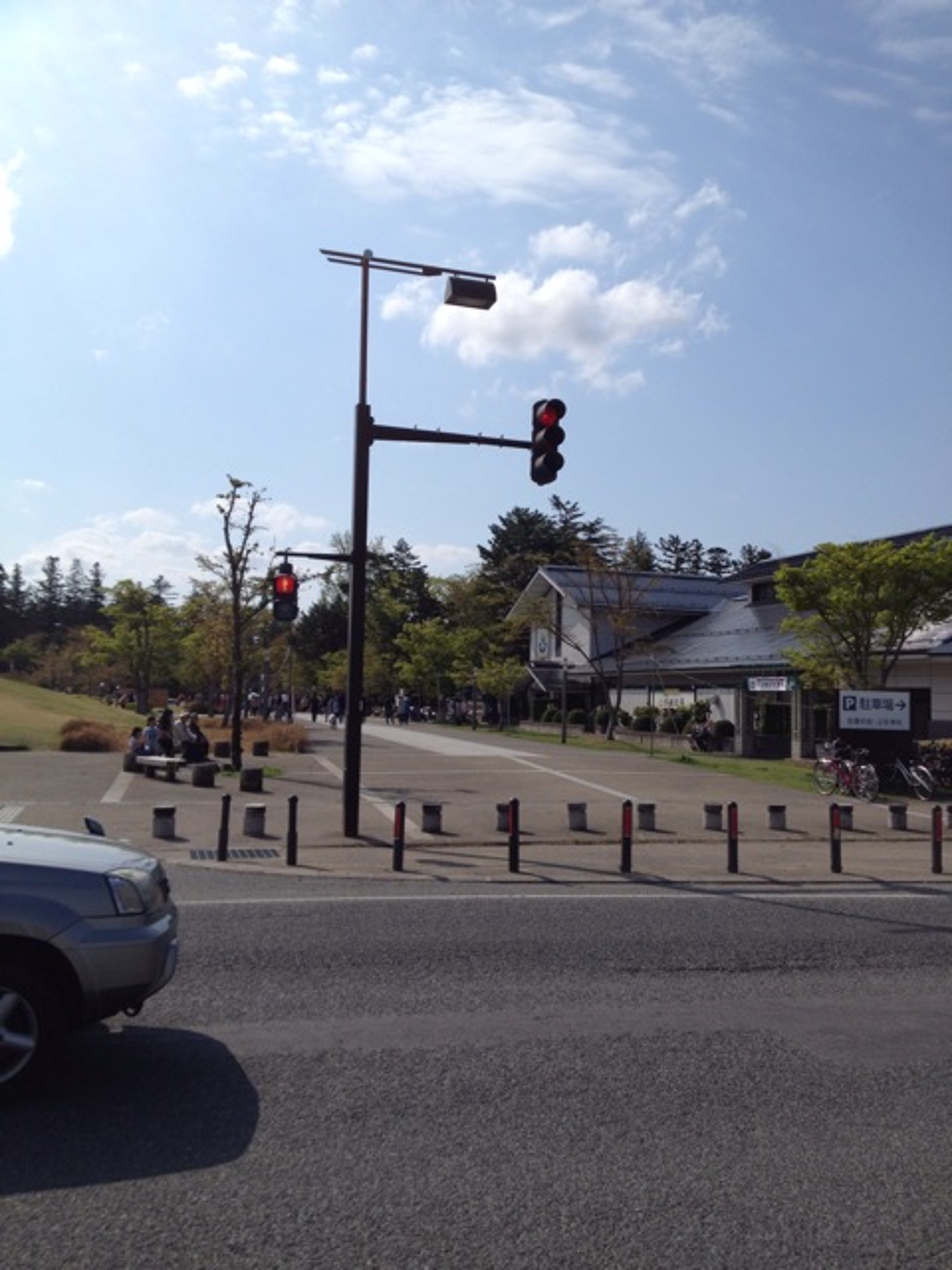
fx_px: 1283
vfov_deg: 52.6
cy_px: 635
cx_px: 476
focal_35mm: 35
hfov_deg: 40.7
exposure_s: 1/3460
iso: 64
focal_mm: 4.28
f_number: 2.4
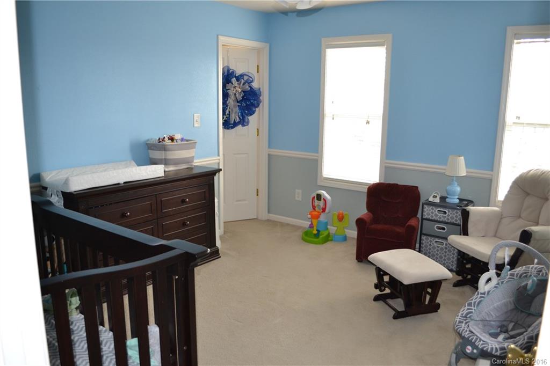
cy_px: 183
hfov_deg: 67.4
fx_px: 412
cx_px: 275
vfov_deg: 47.9
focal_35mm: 27
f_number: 3.5
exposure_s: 1/60
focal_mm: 18
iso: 640
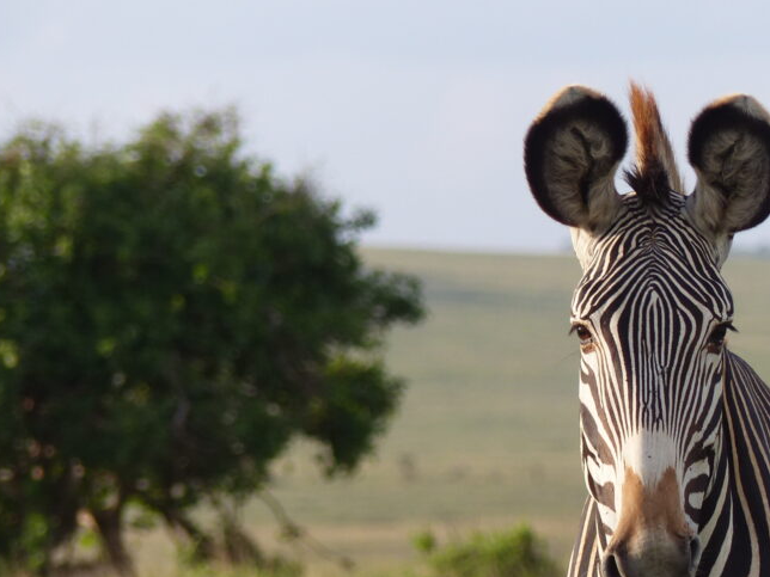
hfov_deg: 2.1
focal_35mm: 954
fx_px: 21221
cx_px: 561
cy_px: 409
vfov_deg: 1.6
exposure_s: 1/250
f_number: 4
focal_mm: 108
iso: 100
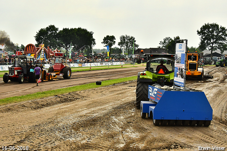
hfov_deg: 30.5
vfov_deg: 20.6
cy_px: 76
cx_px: 114
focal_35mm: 66
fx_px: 416
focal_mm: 44
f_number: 9
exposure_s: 1/2000
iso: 500
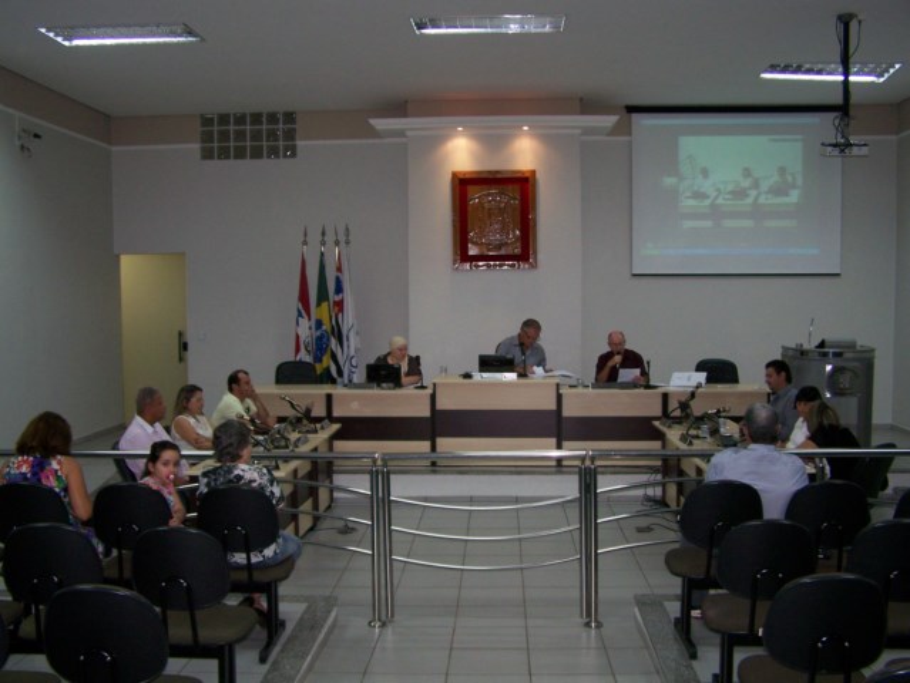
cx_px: 455
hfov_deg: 49.0
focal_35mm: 38
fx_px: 1000
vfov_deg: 37.8
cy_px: 342
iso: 160
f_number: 2.8
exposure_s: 1/60
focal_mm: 6.3
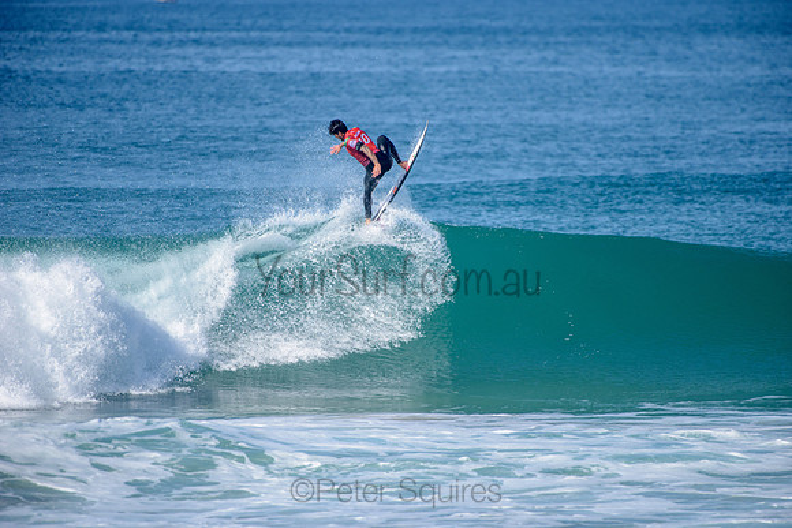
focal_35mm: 500
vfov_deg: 2.8
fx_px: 11002
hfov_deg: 4.1
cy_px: 264
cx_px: 396
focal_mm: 500
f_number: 5.6
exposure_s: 1/2000
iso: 160
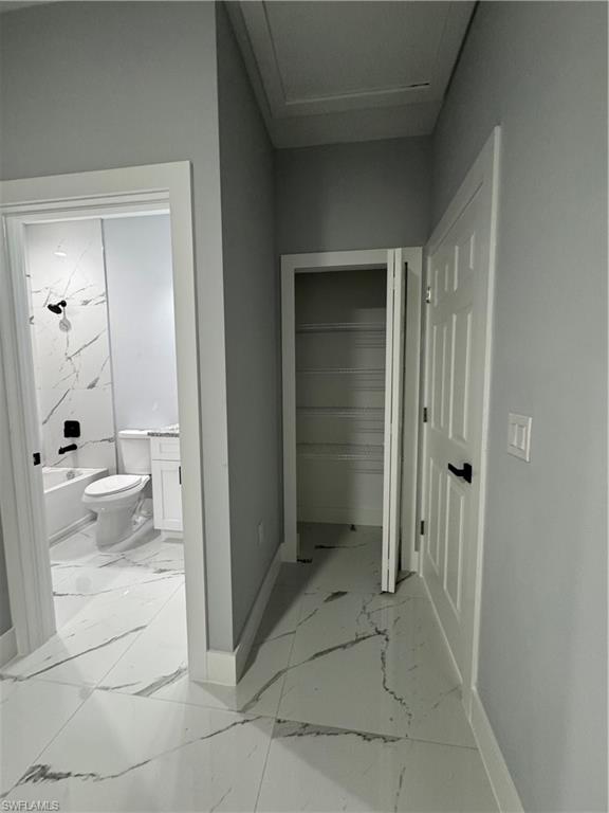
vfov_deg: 102.1
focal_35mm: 14
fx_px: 328
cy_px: 406
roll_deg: +1.8
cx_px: 304
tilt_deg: -6.8
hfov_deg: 85.7
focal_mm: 2.22
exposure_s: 1/60
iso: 500
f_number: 2.2
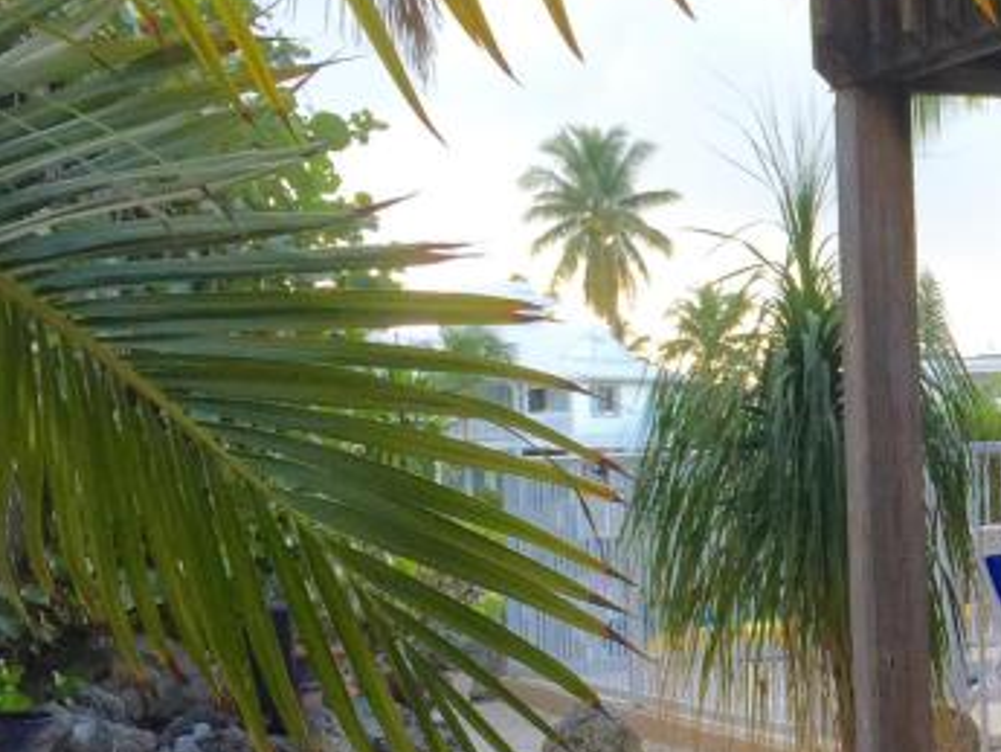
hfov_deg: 21.0
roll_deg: -0.3
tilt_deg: -1.9
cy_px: 511
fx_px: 2488
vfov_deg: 17.1
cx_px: 1251
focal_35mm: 86
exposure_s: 1/265
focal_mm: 4.15
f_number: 2.2
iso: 32
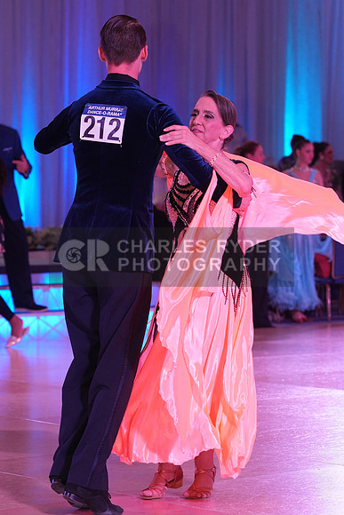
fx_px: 2048
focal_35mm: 143
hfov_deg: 9.6
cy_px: 258
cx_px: 172
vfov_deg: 14.3
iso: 2000
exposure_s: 1/250
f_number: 5.6
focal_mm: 143
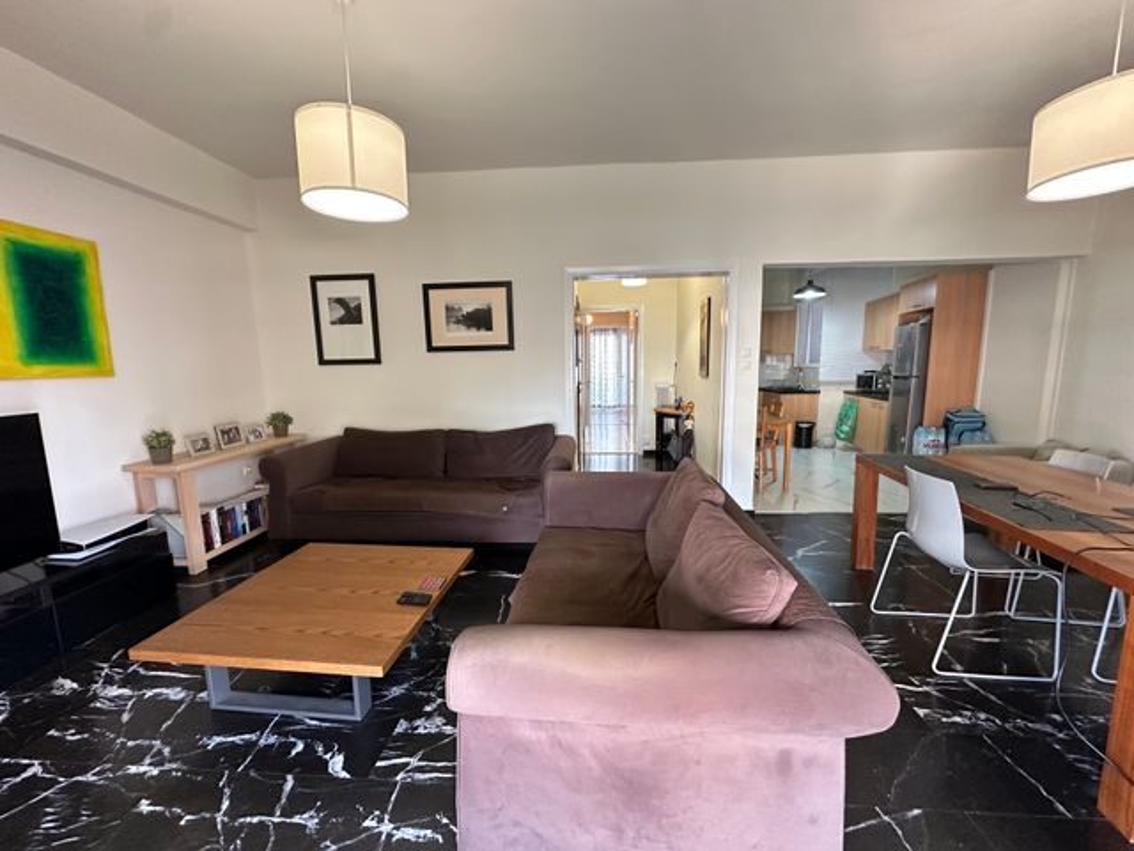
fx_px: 459
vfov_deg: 85.7
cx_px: 567
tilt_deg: -7.5
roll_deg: +1.3
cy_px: 426
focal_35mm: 14
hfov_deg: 102.1
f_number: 2.2
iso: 320
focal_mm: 2.22
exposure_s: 1/50
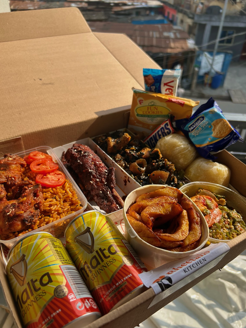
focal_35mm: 26
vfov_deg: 67.3
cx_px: 123
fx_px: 246
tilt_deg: -36.1
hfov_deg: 53.1
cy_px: 164
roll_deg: -1.4
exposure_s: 1/1869
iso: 50
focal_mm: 5.7
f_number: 1.5
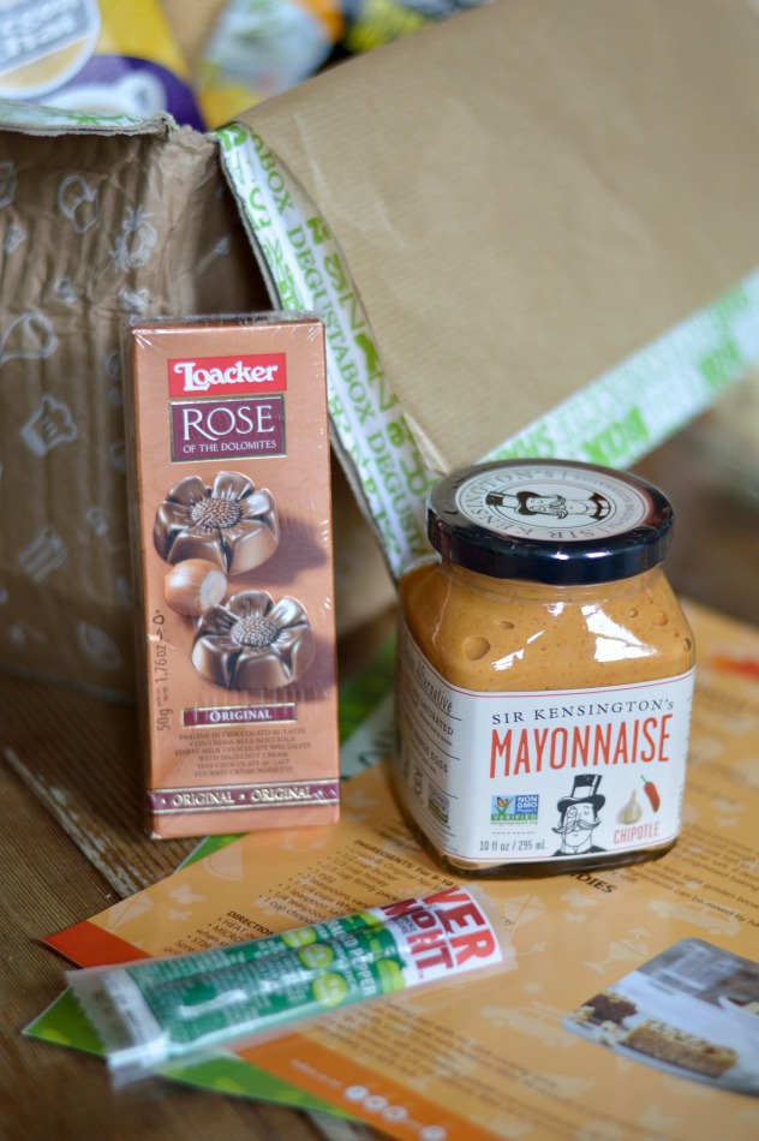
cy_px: 570
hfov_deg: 18.2
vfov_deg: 27.0
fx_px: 2375
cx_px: 380
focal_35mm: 75
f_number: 1.8
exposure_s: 1/80
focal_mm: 50
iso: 200
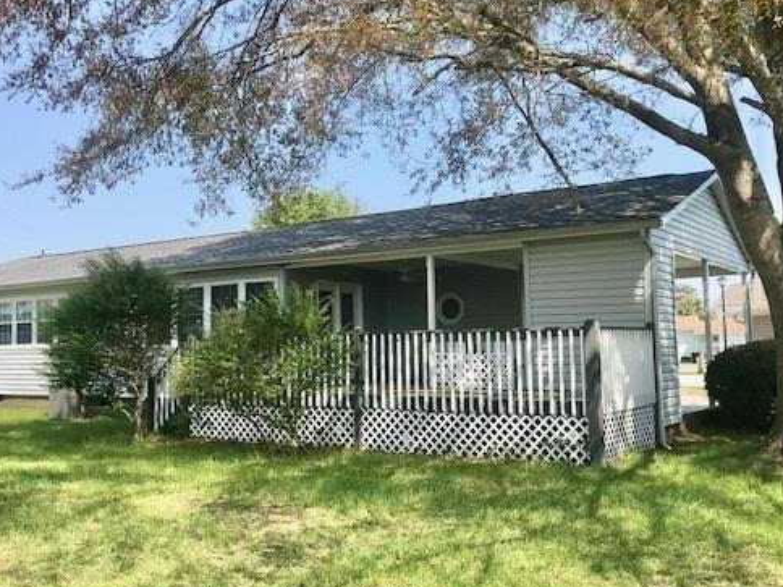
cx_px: 358
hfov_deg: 50.1
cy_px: 273
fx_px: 837
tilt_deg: +4.3
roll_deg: +0.9
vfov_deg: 38.6
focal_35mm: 37
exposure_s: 1/1473
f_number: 1.8
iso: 20
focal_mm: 3.99
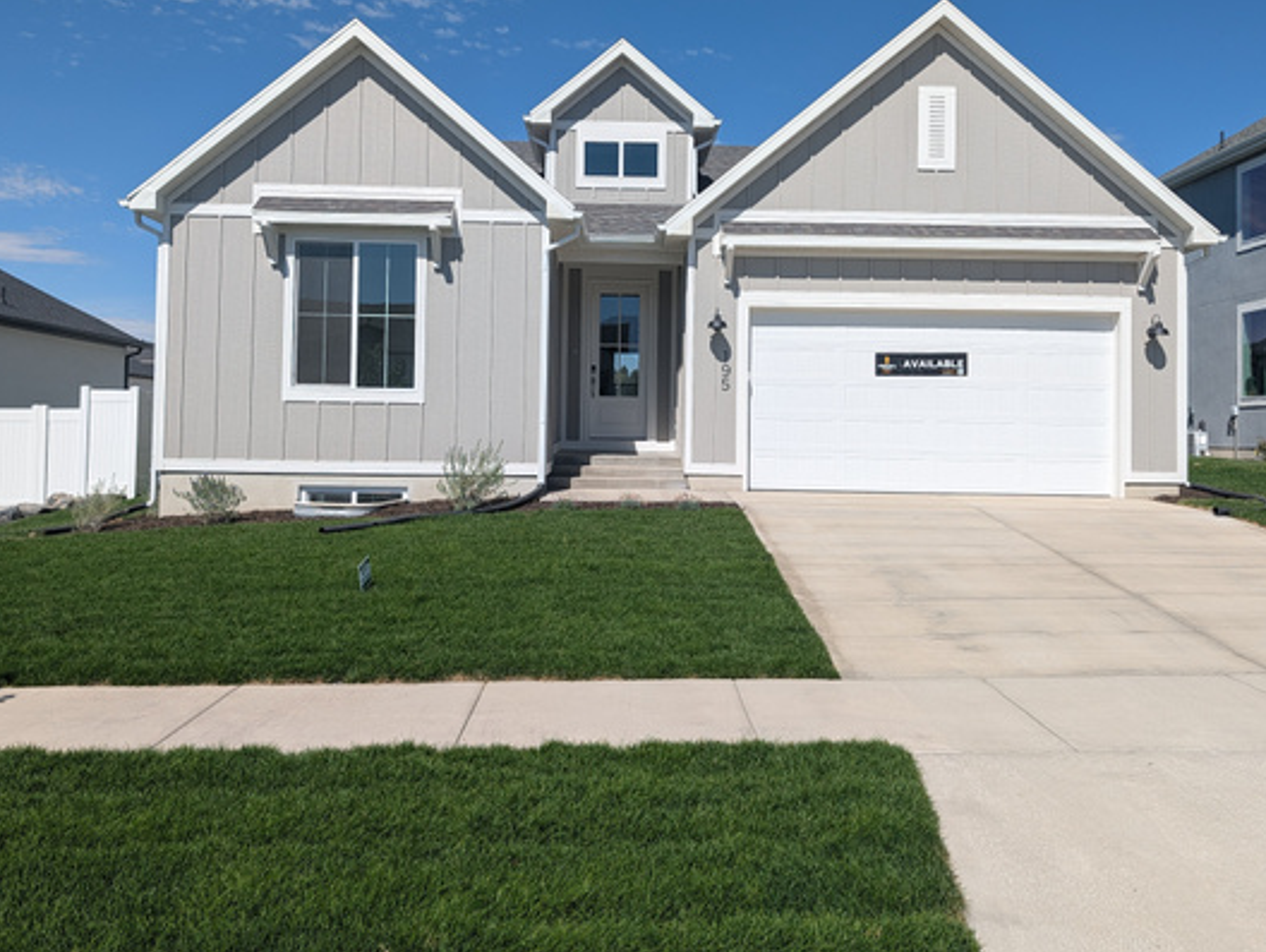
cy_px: 396
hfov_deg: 61.6
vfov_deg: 48.1
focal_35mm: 29
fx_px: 1062
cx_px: 619
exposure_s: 1/2193
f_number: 1.68
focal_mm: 6.9
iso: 27
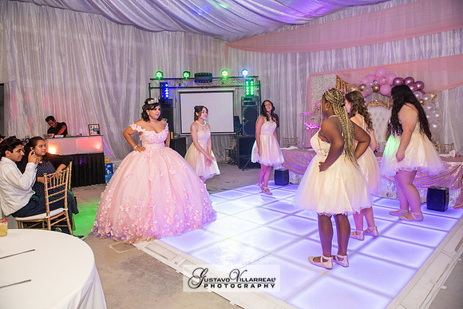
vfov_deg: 53.2
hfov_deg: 73.7
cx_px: 232
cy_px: 154
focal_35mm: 24
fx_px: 309
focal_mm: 24
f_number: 4
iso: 1250
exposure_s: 1/160
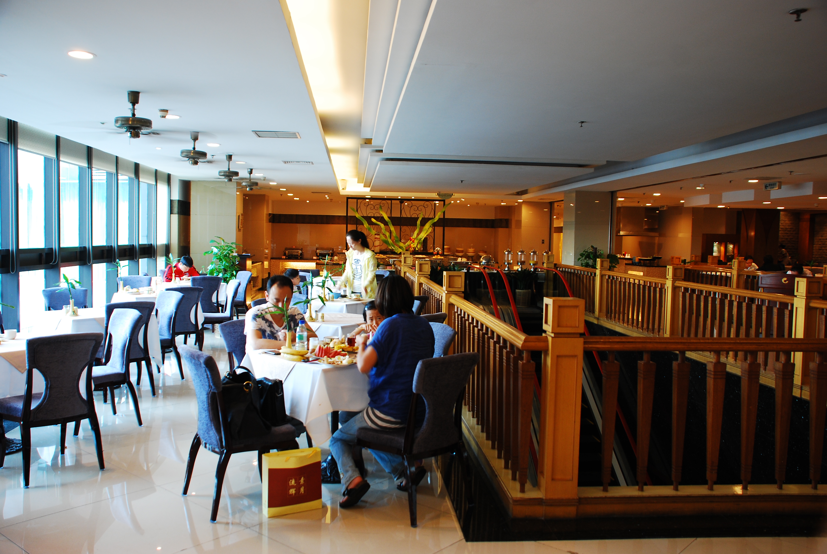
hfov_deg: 61.9
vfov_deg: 43.7
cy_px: 277
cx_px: 414
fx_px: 690
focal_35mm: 30
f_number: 3.8
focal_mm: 20
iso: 200
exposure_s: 1/10
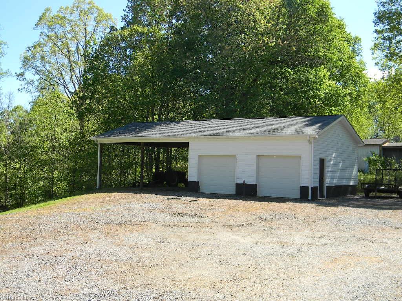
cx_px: 201
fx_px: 476
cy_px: 150
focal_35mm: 41
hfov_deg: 45.8
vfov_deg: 35.1
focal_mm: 7.3
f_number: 3.8
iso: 80
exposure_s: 1/302
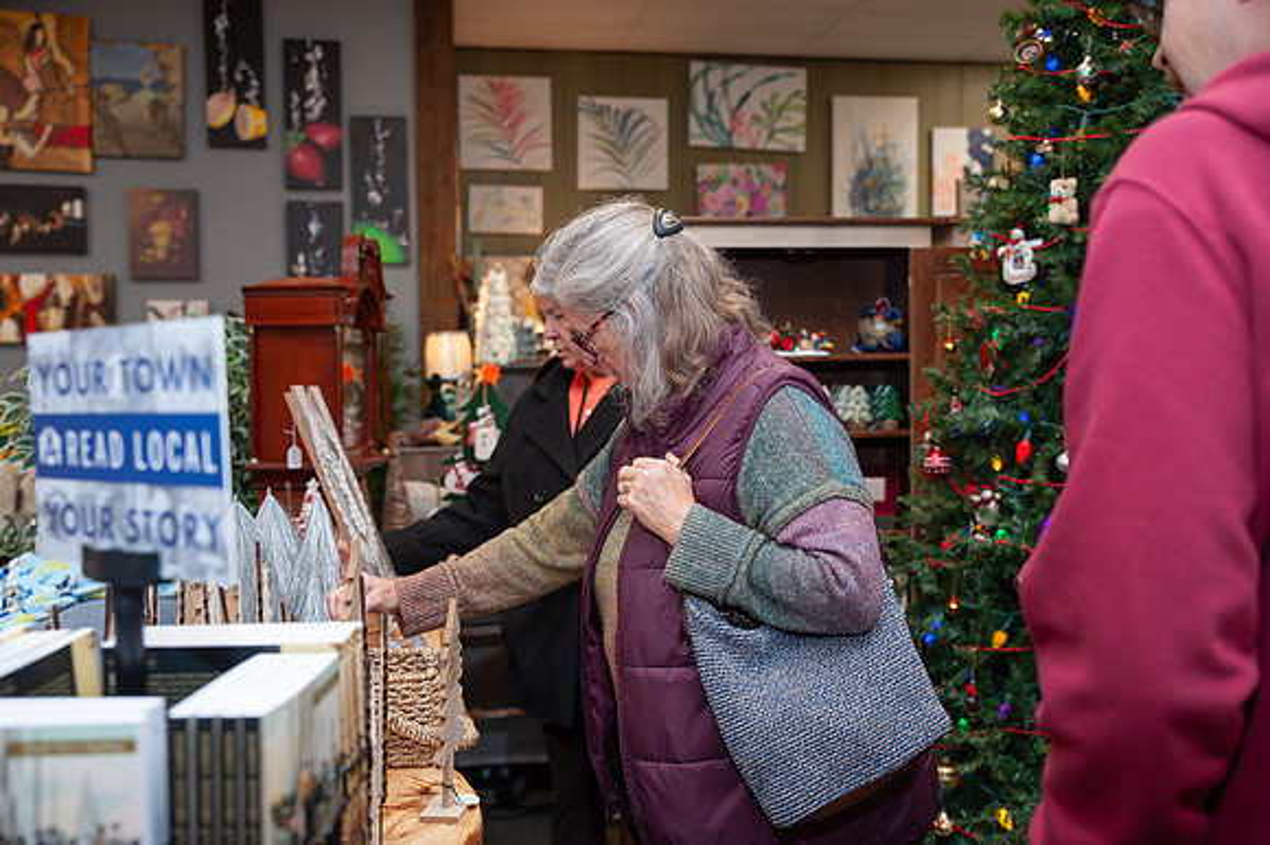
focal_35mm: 38
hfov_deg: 50.7
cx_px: 635
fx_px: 1340
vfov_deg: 35.0
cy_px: 422
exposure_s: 1/125
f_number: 4
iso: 500
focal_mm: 38
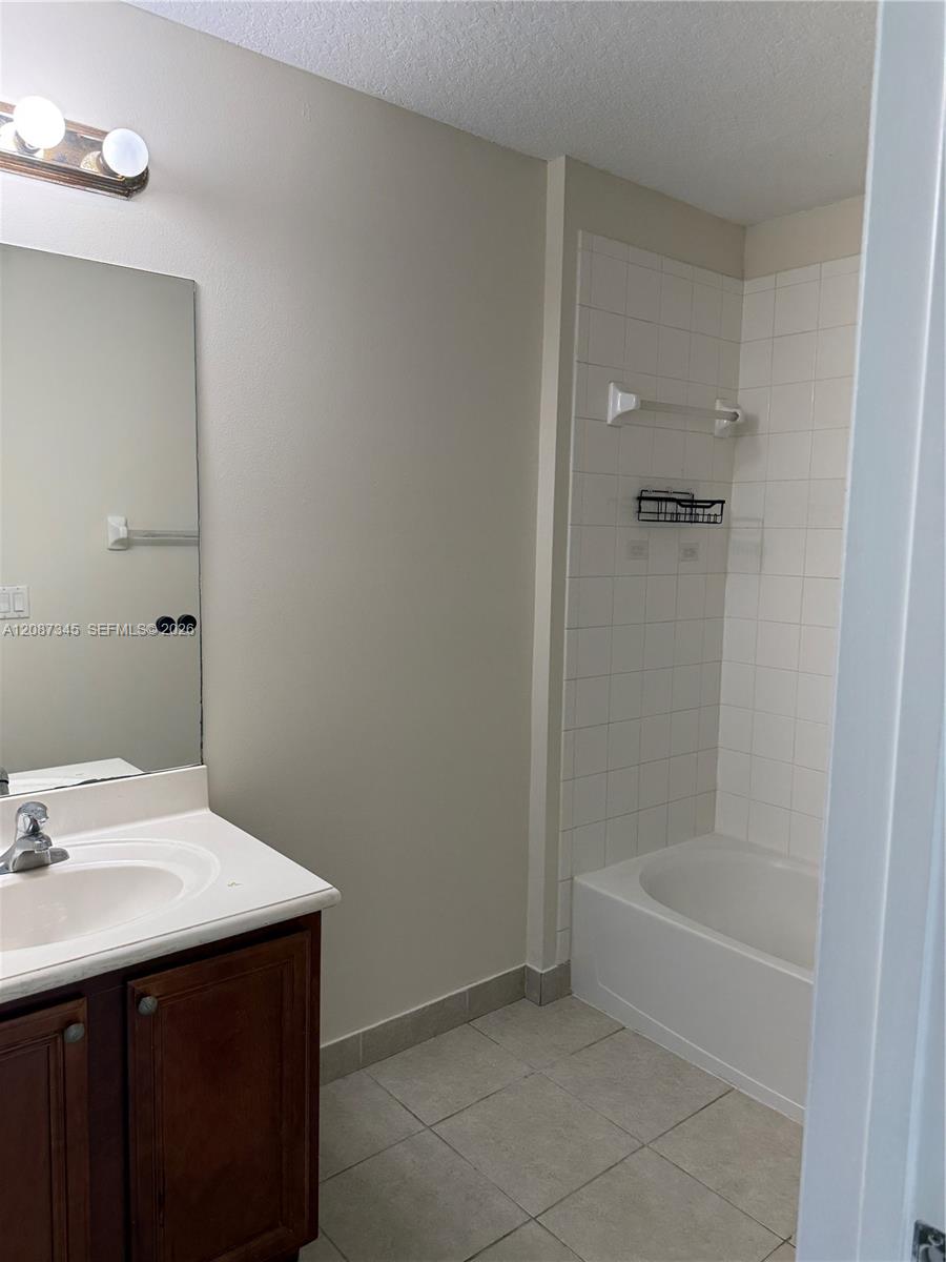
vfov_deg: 71.6
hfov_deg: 56.8
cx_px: 473
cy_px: 631
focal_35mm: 24
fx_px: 875
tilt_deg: -5.4
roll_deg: -1.5
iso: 200
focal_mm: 6.76
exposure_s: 1/120
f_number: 1.78
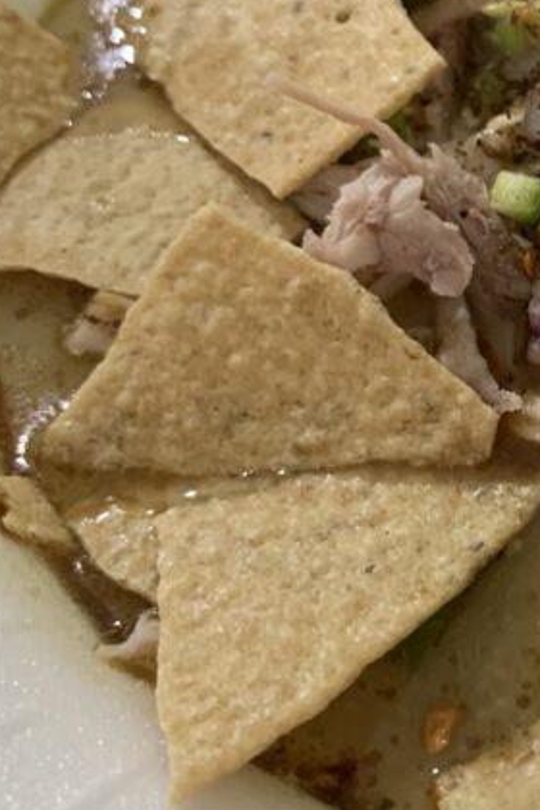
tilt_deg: -54.6
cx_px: 729
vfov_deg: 30.3
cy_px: 280
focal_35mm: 66
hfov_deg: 18.9
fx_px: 1485
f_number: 1.8
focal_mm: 4.25
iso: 320
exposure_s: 1/60
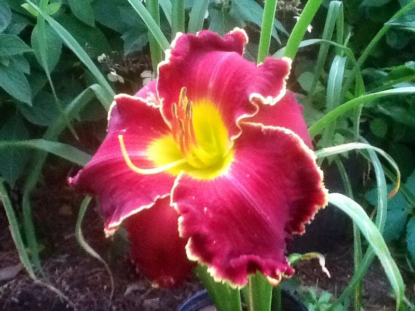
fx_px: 528
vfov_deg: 32.9
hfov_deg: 42.9
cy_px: 156
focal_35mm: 44
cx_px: 208
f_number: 2.4
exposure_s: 1/20
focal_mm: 2.03
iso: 320
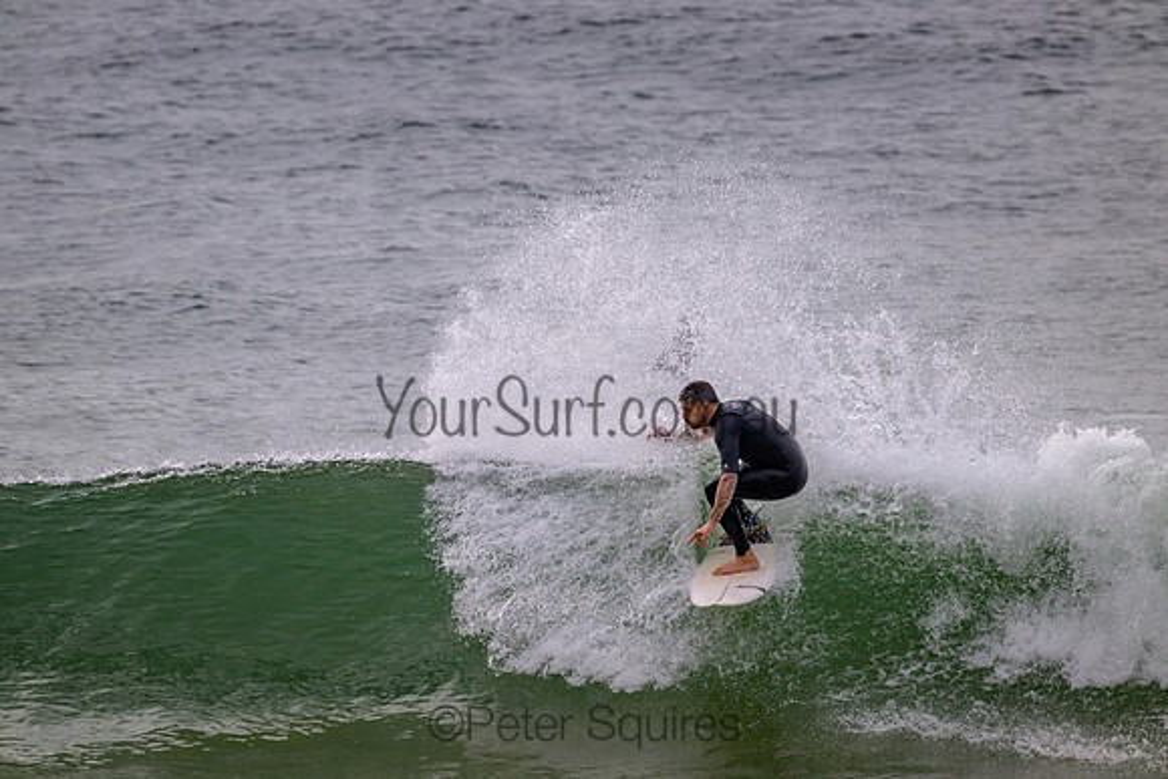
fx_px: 25960
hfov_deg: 2.6
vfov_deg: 1.7
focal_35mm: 800
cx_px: 584
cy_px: 390
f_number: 11
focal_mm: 800
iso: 900
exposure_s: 1/2000
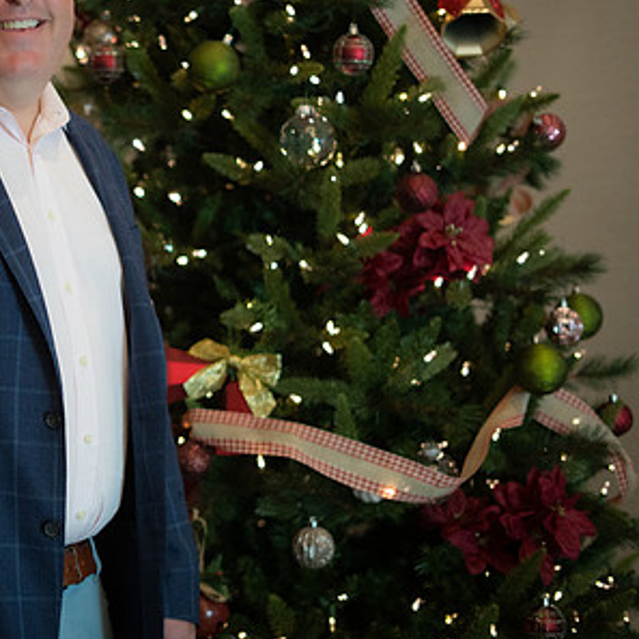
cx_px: 39
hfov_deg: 20.4
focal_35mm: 83
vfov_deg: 20.8
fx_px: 1733
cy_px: 227
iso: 1250
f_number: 1.8
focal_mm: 50
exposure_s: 1/320
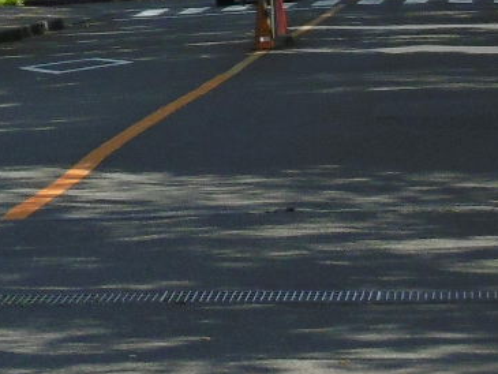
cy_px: -497
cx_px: -532
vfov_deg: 4.4
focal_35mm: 331
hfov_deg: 5.8
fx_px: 4763
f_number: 4.2
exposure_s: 1/500
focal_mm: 10.5
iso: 100
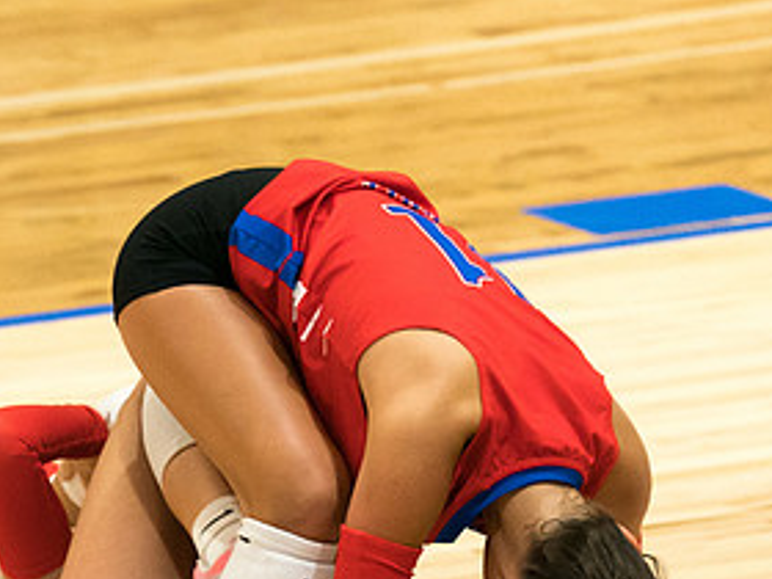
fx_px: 16392
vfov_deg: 2.0
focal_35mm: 735
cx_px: 234
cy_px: 407
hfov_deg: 2.7
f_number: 2.8
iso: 3200
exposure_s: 1/1000
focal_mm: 200
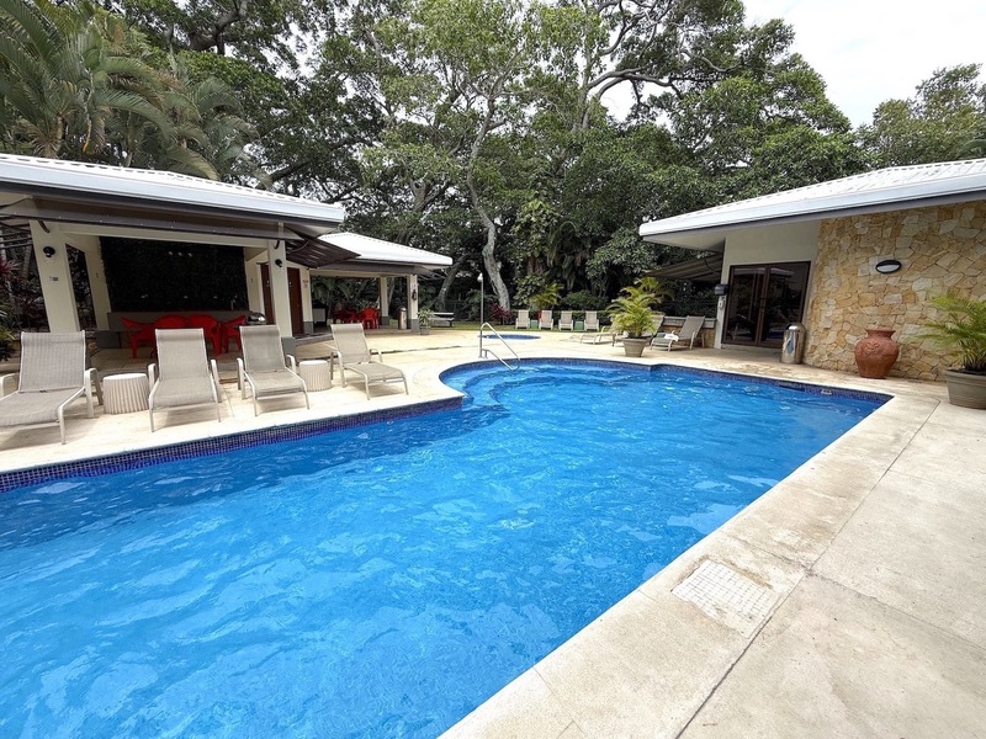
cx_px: 493
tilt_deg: -10.0
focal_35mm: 14
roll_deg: +0.4
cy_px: 370
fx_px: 399
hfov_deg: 102.1
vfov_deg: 85.7
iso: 50
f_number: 2.2
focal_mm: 2.22
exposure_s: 1/1125
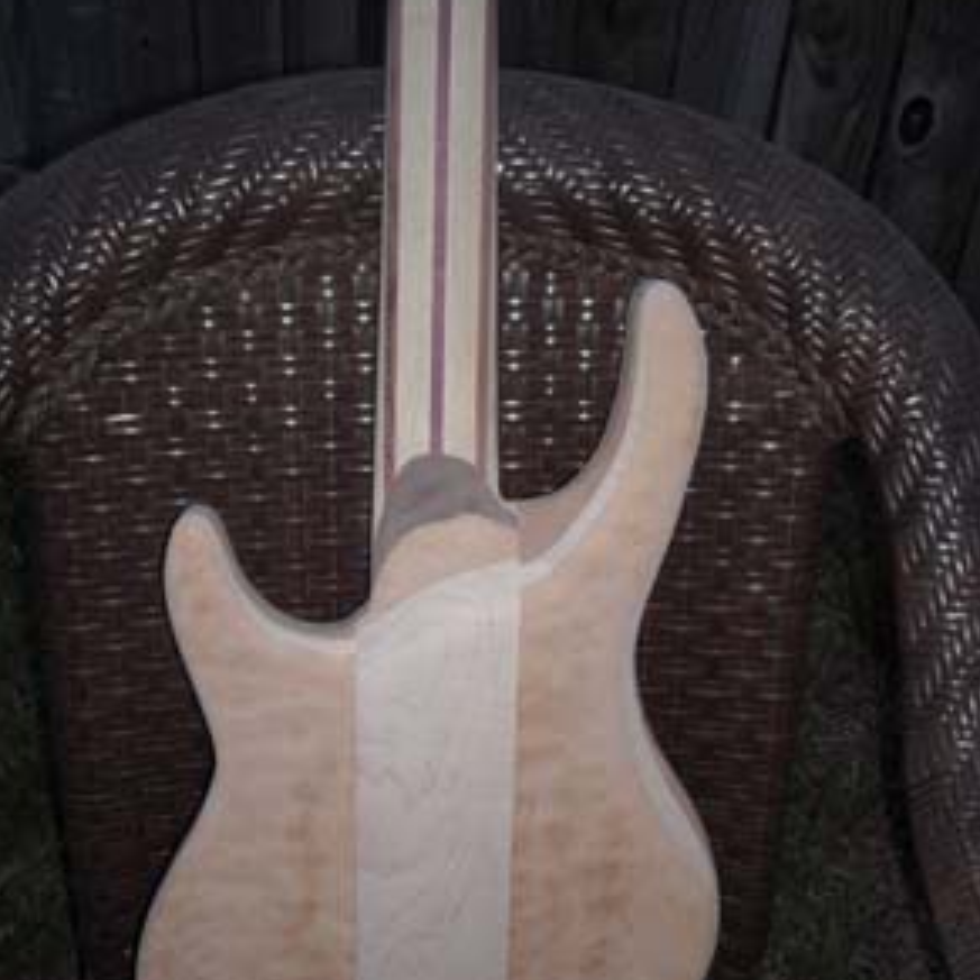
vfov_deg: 37.3
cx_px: 495
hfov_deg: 37.6
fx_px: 1441
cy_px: 613
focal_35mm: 45
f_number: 2.8
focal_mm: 5.7
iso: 200
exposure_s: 1/60
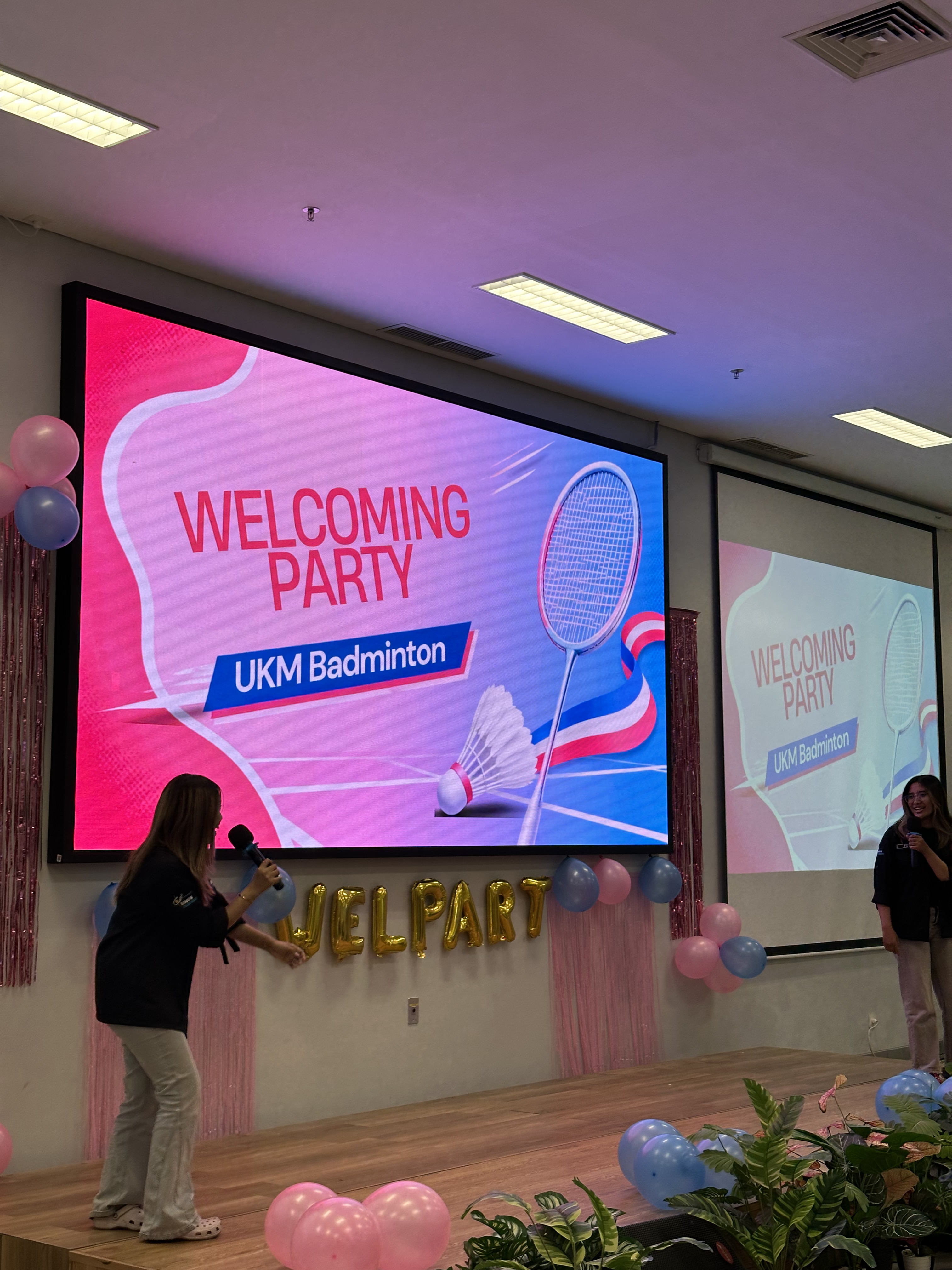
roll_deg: -0.8
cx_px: 476
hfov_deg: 30.3
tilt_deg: +6.9
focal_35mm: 48
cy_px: 635
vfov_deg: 39.7
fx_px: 1760
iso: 50
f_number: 1.78
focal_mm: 6.86
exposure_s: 1/100
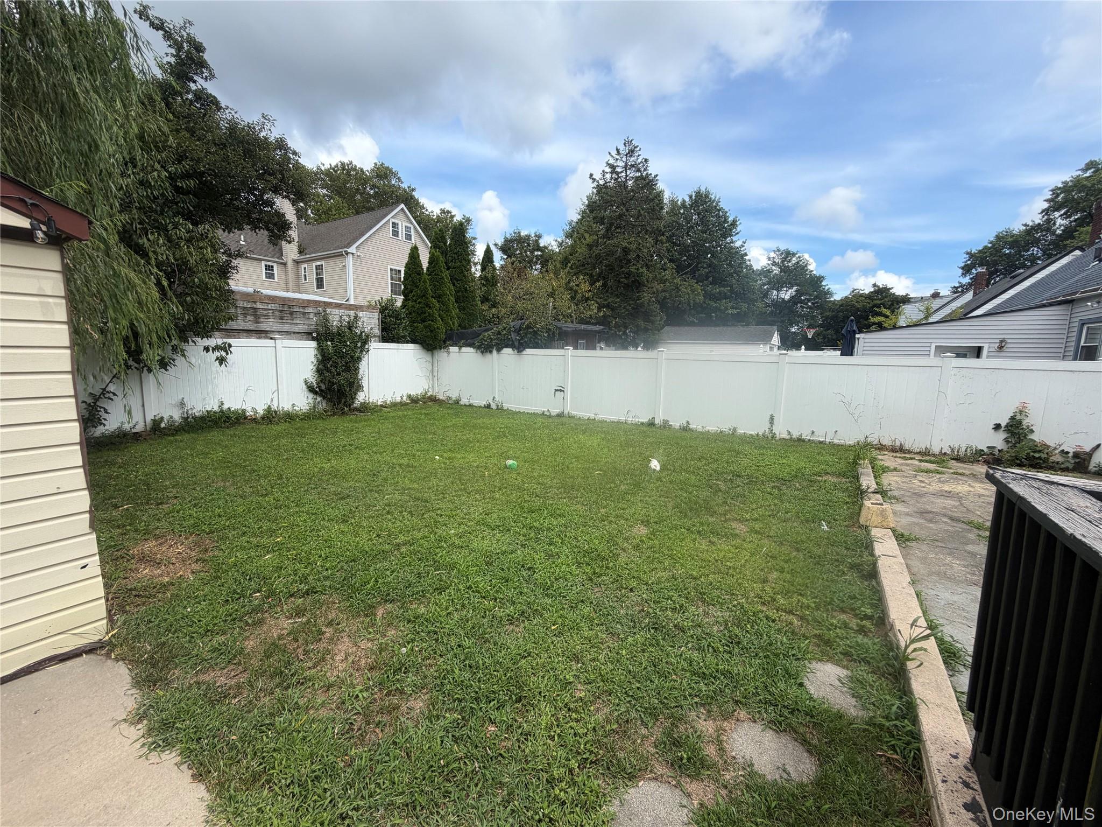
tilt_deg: -8.2
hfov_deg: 102.1
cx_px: 551
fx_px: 446
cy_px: 414
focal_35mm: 14
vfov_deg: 85.7
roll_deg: -0.9
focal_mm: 2.22
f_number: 2.2
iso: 32
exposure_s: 1/770
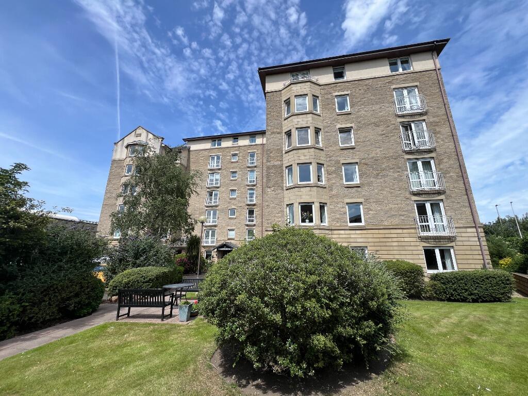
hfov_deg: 106.2
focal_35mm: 13
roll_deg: +0.0
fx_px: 198
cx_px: 264
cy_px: 198
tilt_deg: +15.0
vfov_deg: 89.9
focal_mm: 1.57
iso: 32
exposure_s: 1/1376
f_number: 1.8
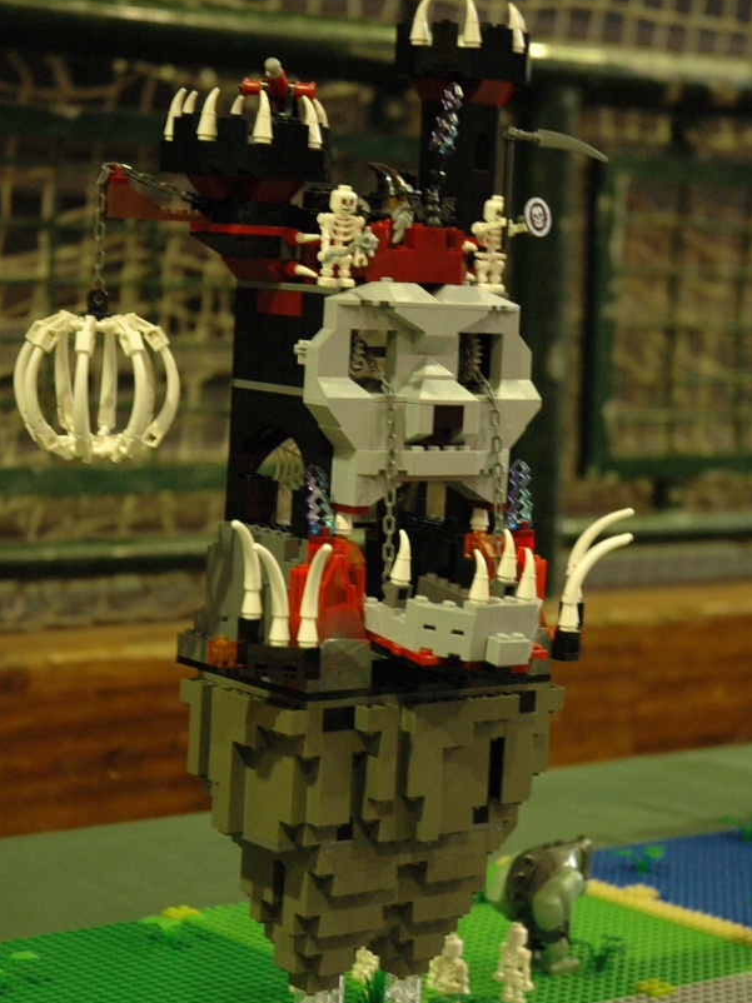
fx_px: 2666
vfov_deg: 21.3
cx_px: 403
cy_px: 522
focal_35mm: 92
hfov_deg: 16.1
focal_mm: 50
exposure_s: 1/10
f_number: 4.5
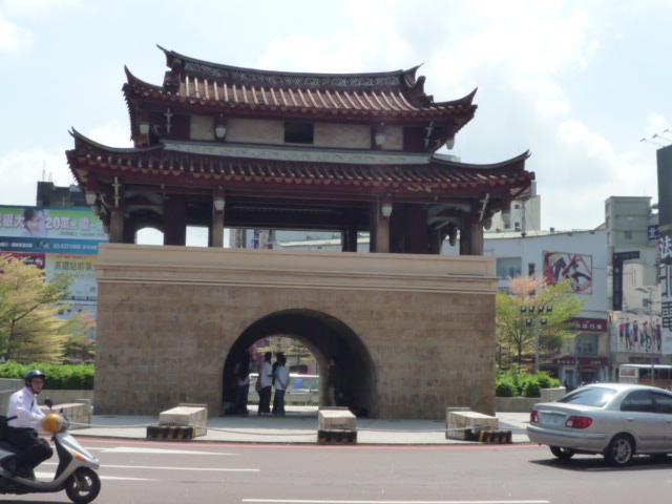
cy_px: 252
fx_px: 1048
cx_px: 336
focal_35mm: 54
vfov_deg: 27.0
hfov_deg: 35.5
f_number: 4.5
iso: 160
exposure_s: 1/800
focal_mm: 5.3
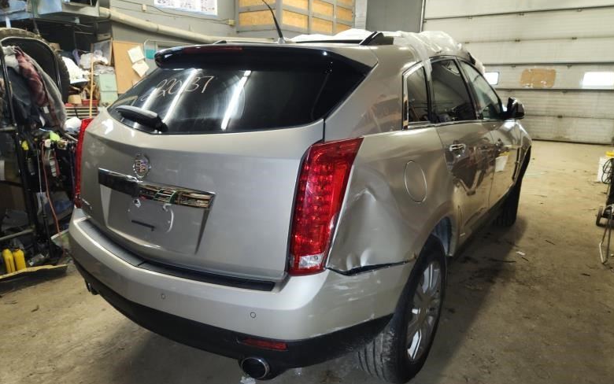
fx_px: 418
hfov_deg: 72.5
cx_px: 301
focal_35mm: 25
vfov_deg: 49.3
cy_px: 204
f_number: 1.8
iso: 125
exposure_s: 1/17
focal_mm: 5.4
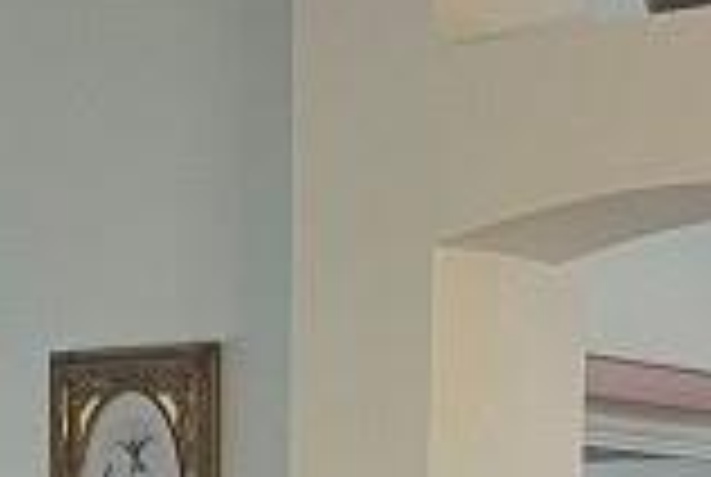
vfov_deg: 7.5
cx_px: 464
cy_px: 1098
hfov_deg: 11.9
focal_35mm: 172
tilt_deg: -6.9
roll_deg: -1.0
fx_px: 3403
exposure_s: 1/60
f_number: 1.8
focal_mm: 4.25
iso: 250
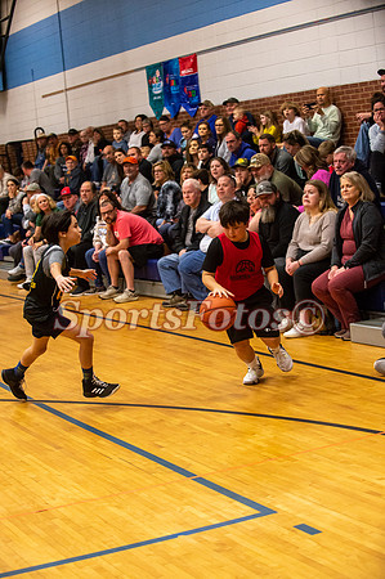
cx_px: 192
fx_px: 1865
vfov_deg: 17.7
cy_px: 290
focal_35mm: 116
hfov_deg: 11.8
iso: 5000
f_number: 4
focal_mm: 116
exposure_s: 1/500
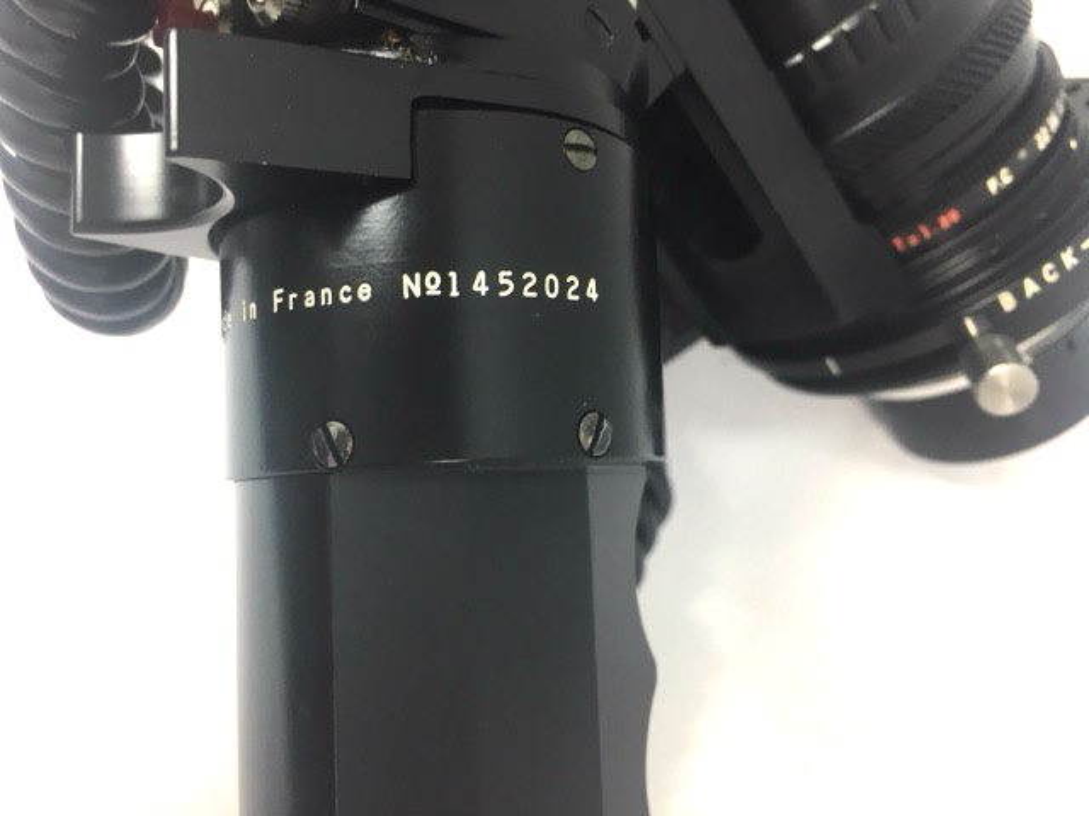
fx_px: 912
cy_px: 408
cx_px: 544
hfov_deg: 61.7
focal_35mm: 29
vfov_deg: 48.2
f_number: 2.2
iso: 64
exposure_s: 1/30
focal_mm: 4.15
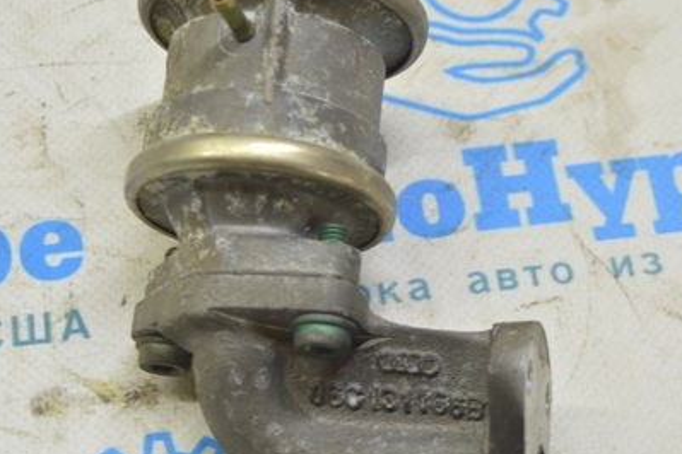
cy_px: 281
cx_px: 299
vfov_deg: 13.5
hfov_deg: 20.2
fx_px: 1913
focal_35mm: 101
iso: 400
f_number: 5.6
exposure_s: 1/20
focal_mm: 42
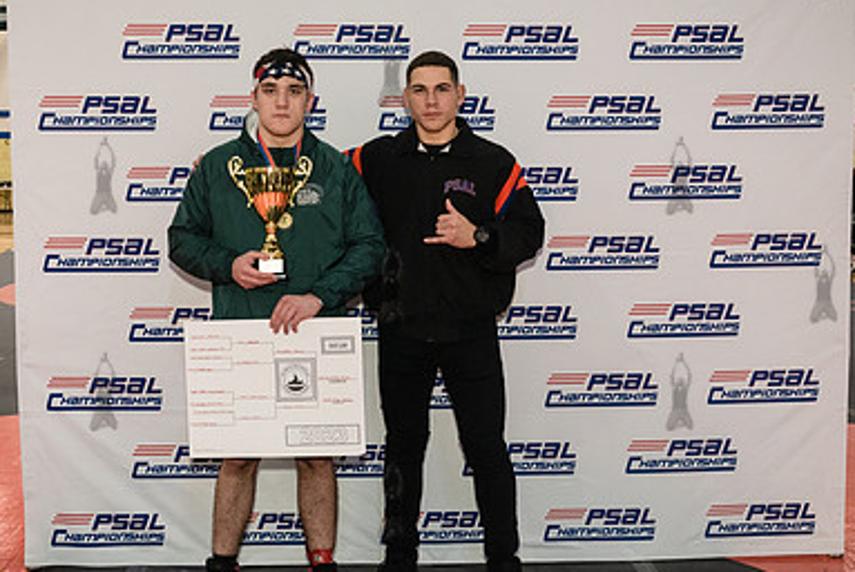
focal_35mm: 53
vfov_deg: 25.6
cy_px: 283
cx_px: 391
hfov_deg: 37.5
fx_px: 1260
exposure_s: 1/160
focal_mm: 35
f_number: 5
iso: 4000
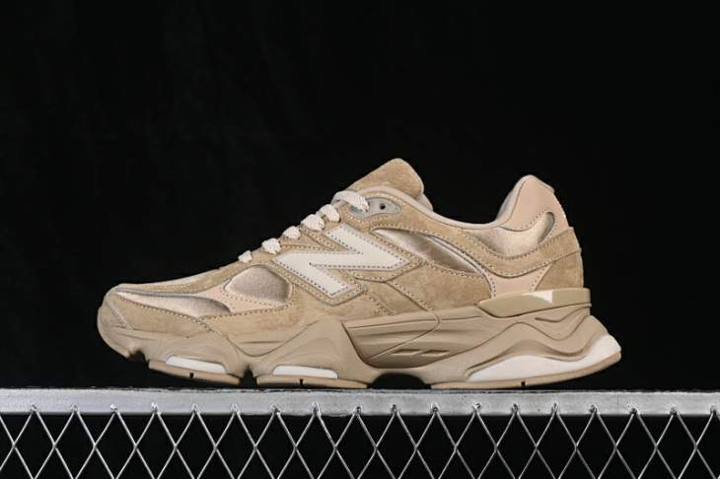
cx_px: 360
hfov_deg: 27.0
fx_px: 1499
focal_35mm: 75
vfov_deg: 18.2
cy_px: 240
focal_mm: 50
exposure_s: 1/80
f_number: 8
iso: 160
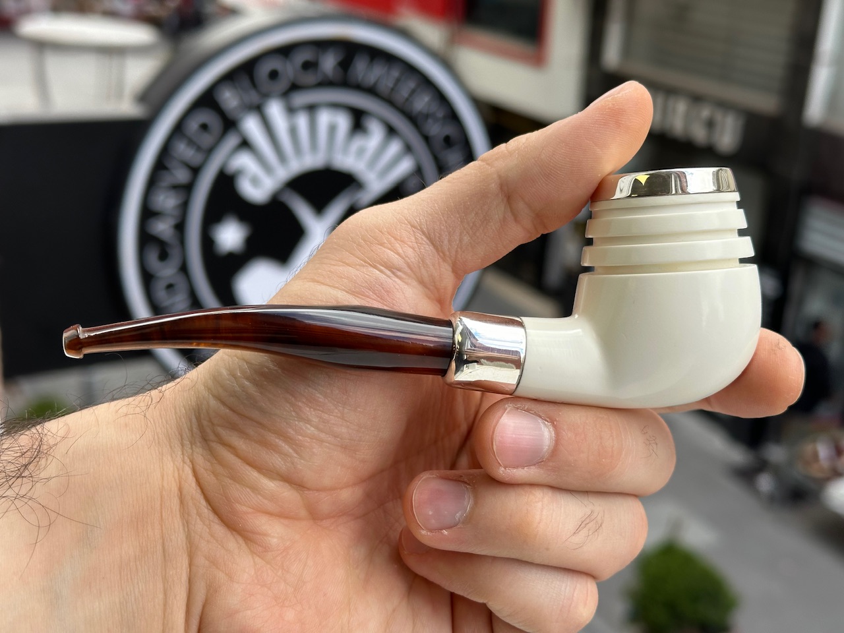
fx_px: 1170
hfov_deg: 39.7
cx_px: 422
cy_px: 316
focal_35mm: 48
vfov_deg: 30.3
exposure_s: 1/558
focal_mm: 6.86
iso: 64
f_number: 1.78
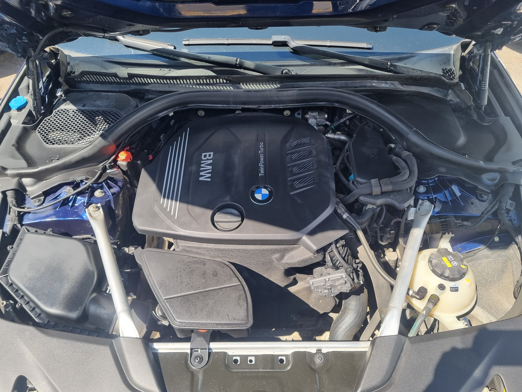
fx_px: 392
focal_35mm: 26
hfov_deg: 67.3
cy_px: 196
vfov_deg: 53.1
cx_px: 261
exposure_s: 1/524
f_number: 1.8
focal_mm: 5.4
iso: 50
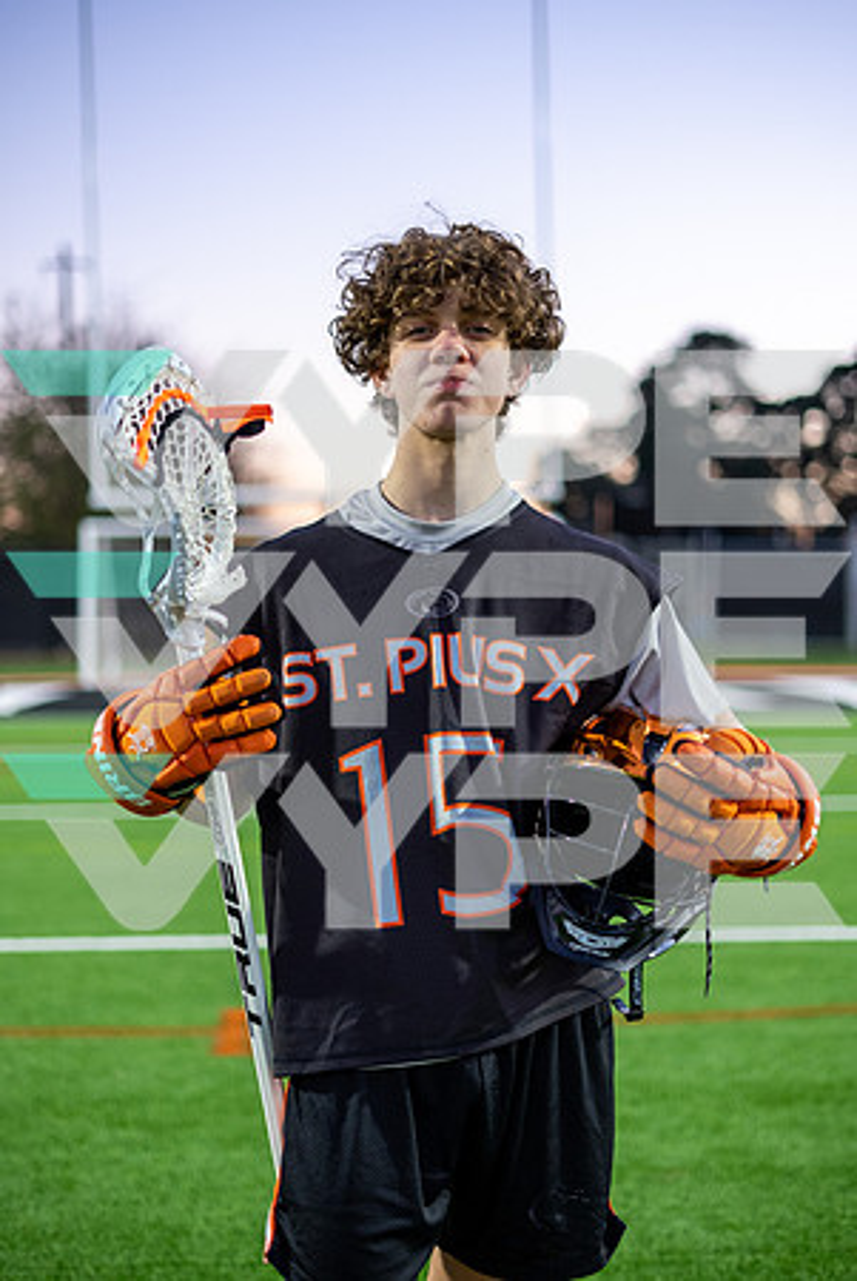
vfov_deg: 39.6
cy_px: 640
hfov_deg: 27.1
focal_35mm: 50
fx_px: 1781
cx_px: 428
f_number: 1.8
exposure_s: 1/400
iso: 800
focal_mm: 50
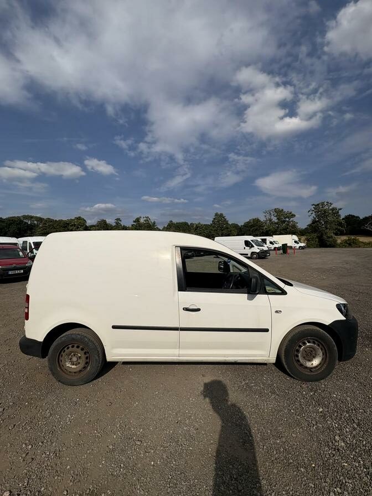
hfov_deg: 85.7
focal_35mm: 14
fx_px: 201
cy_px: 248
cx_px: 186
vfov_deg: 102.1
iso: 40
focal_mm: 2.22
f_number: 2.2
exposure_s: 1/6135
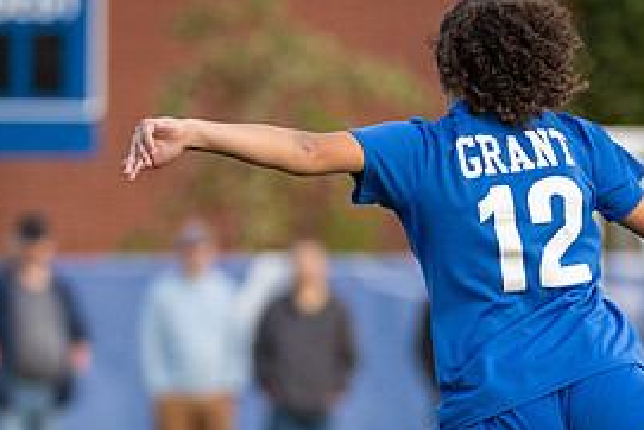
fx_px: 13656
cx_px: 568
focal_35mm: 763
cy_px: 364
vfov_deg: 1.8
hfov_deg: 2.7
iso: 1250
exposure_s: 1/1000
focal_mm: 250
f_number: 4
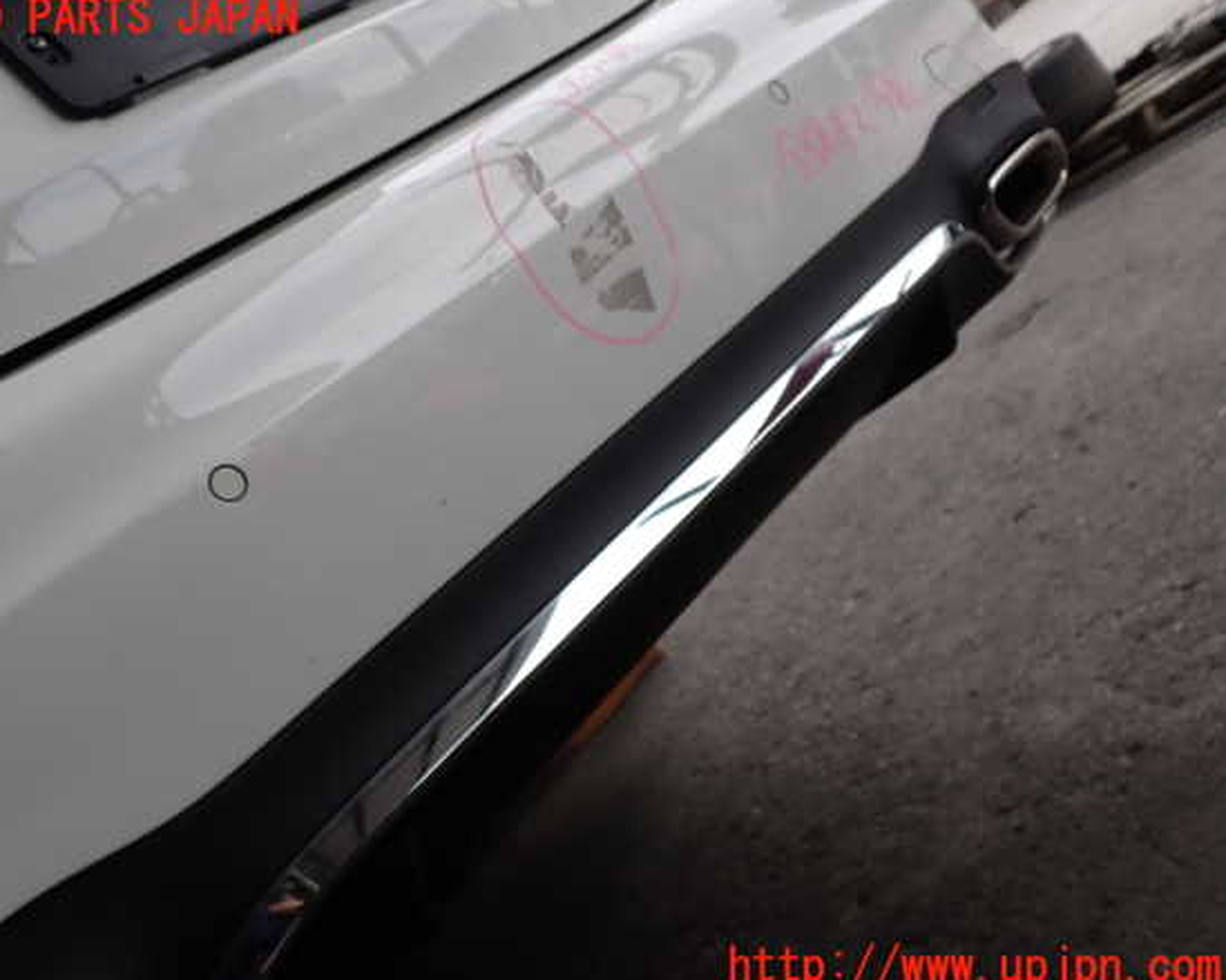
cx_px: 563
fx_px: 1161
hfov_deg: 55.6
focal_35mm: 32
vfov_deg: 45.8
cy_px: 493
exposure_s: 1/500
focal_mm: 5.4
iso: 100
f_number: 3.2
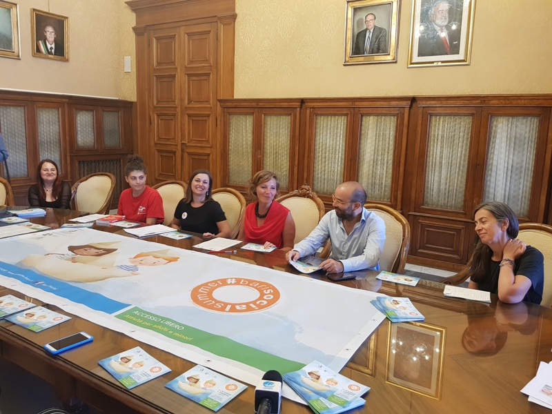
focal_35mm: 26
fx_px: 415
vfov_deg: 53.1
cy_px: 207
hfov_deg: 67.3
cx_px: 276
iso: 200
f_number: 1.7
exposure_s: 1/19
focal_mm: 4.2
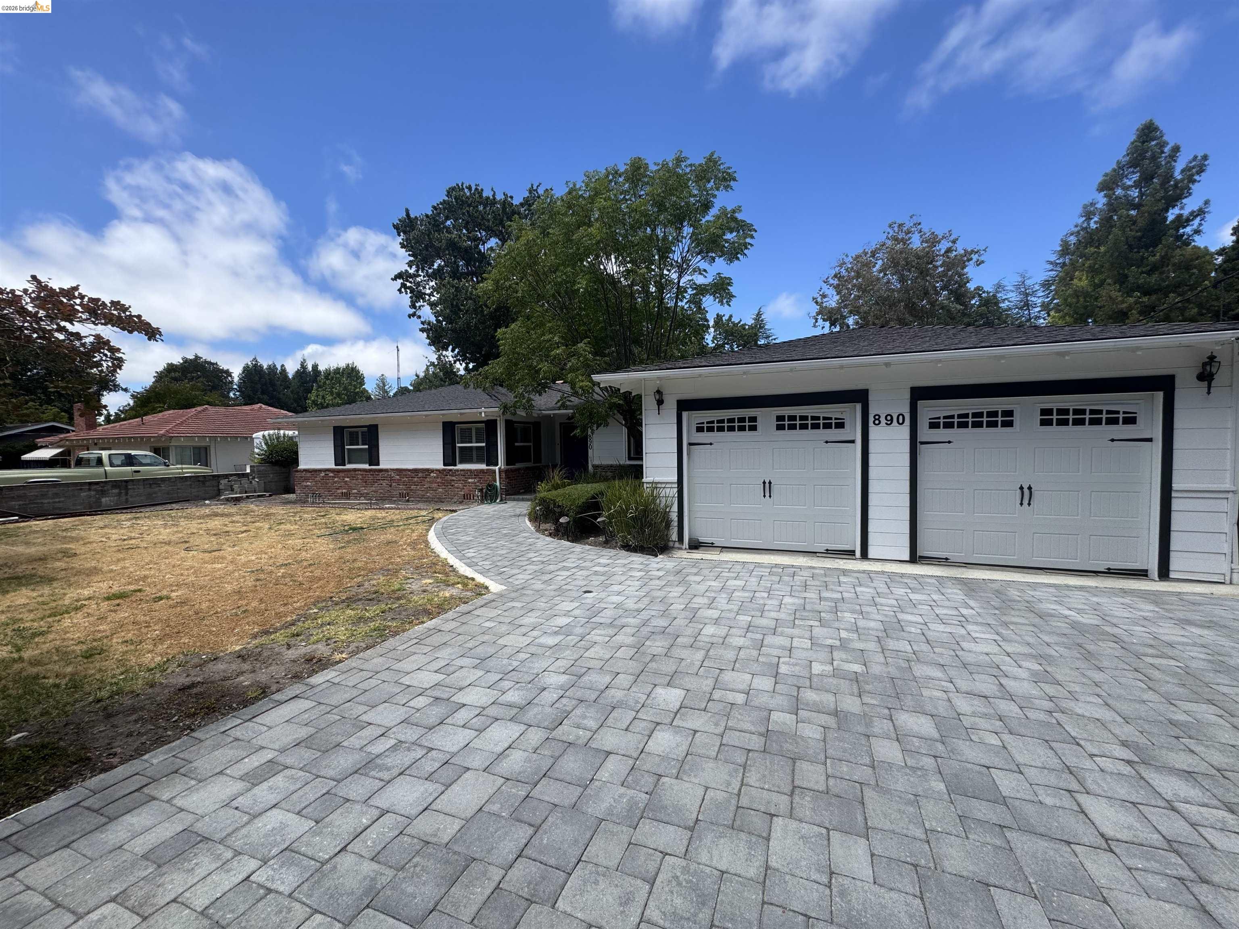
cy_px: 464
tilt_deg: -0.3
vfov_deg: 85.7
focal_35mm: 14
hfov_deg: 102.1
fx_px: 501
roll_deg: +2.6
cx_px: 620
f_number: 2.2
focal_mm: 2.22
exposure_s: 1/1110
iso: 40
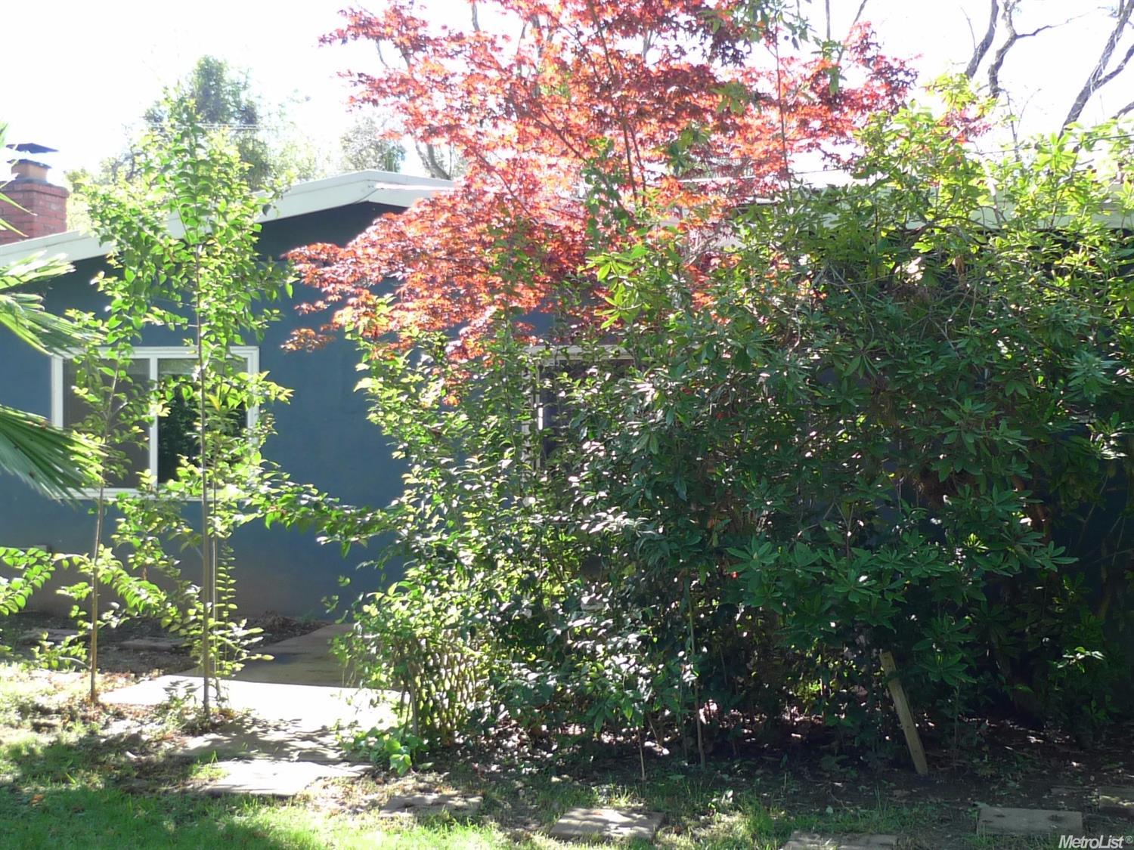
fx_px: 1638
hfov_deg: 38.2
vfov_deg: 29.1
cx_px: 567
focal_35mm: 50
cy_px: 425
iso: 80
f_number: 2.1
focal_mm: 5.9
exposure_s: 1/200
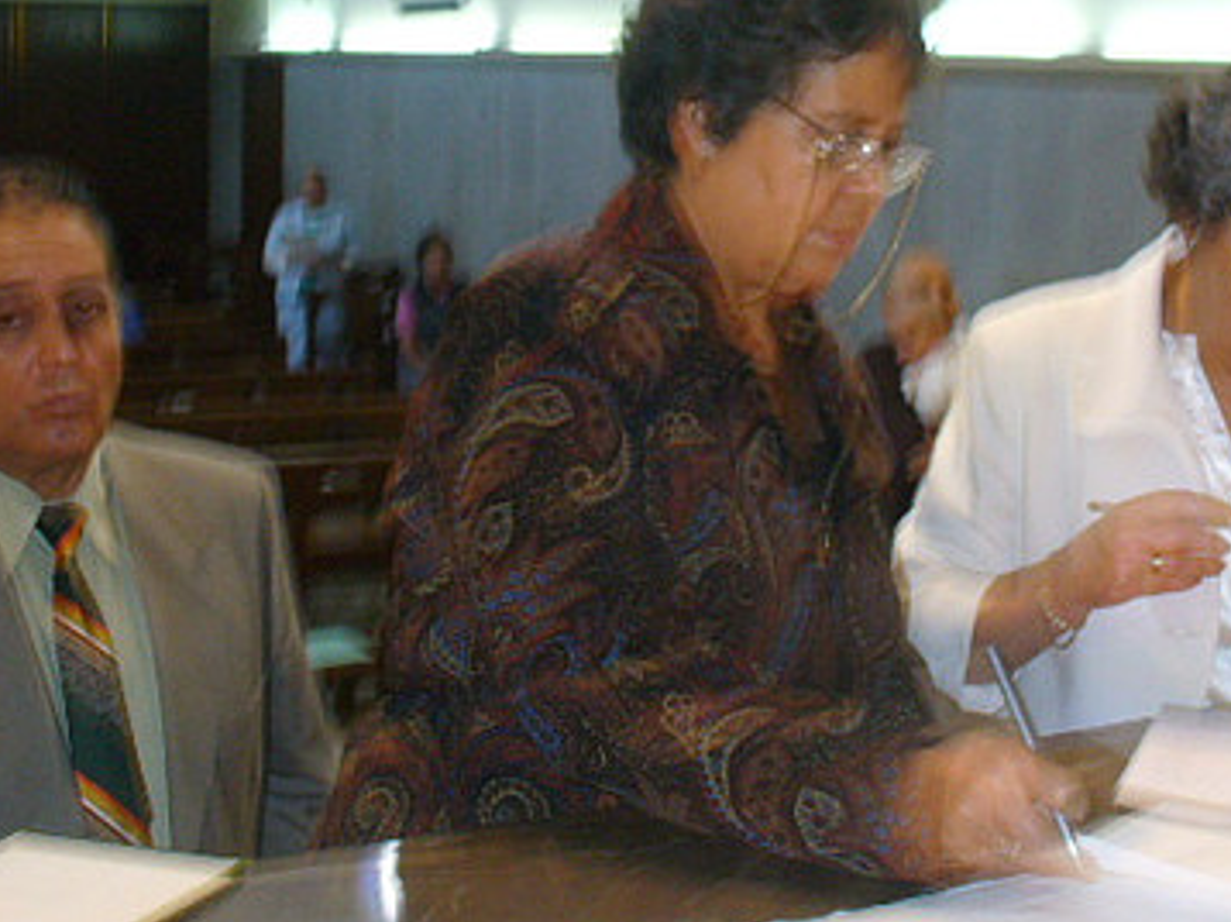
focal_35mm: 60
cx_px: 598
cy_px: 222
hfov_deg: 32.2
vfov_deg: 24.1
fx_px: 2132
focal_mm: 6.1
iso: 100
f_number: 2.8
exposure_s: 1/8
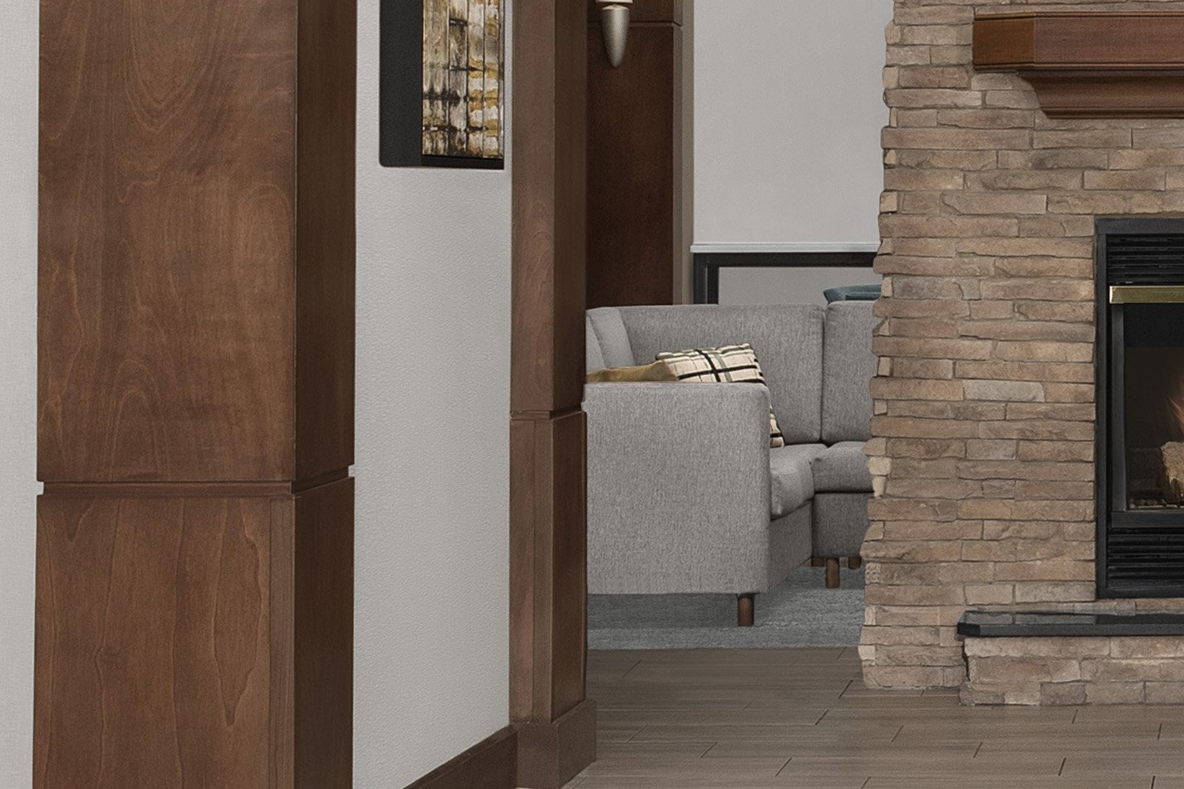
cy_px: 203
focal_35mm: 125
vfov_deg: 10.9
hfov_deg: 16.0
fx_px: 4111
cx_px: 1269
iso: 400
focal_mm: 32
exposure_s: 1/125
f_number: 11
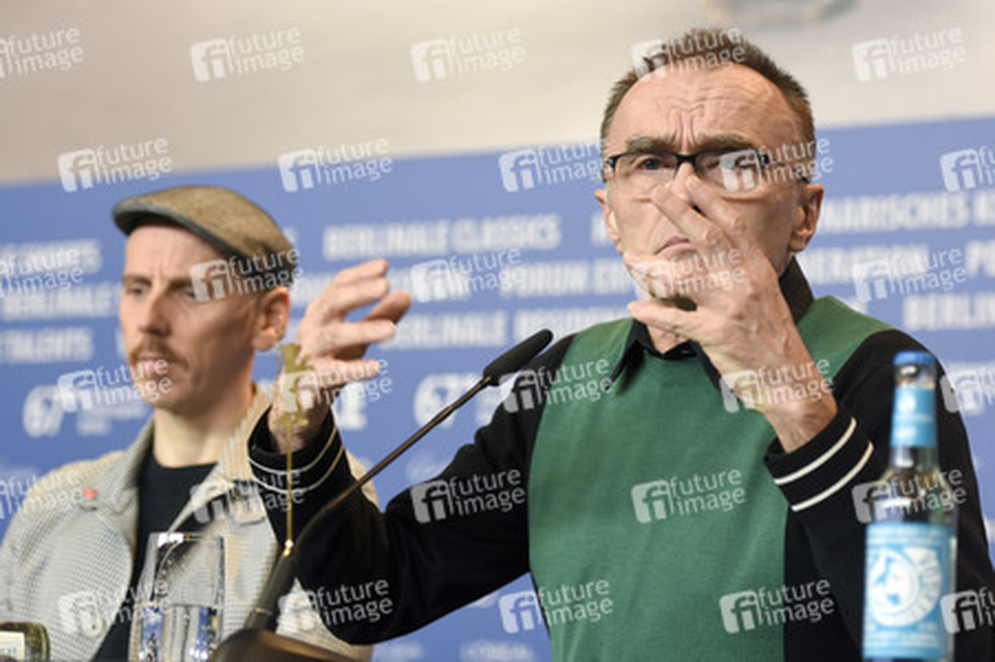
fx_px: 3563
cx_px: 498
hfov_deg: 15.9
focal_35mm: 129
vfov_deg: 10.6
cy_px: 331
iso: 800
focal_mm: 86
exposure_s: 1/250
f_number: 3.2
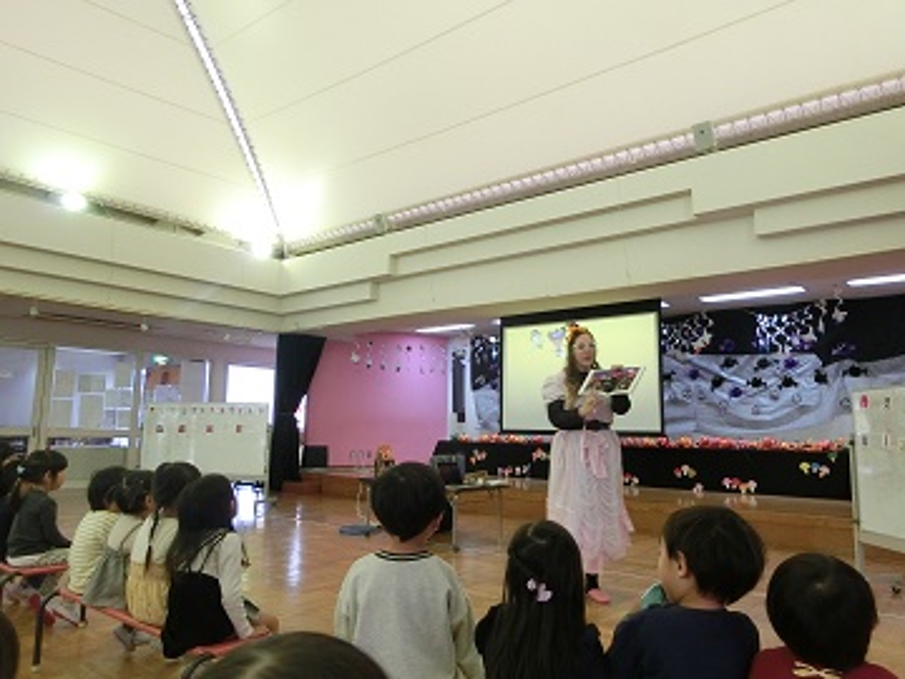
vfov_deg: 54.9
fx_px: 654
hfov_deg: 69.4
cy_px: 340
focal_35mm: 25
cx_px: 452
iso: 400
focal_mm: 4.5
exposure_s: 1/40
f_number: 3.5
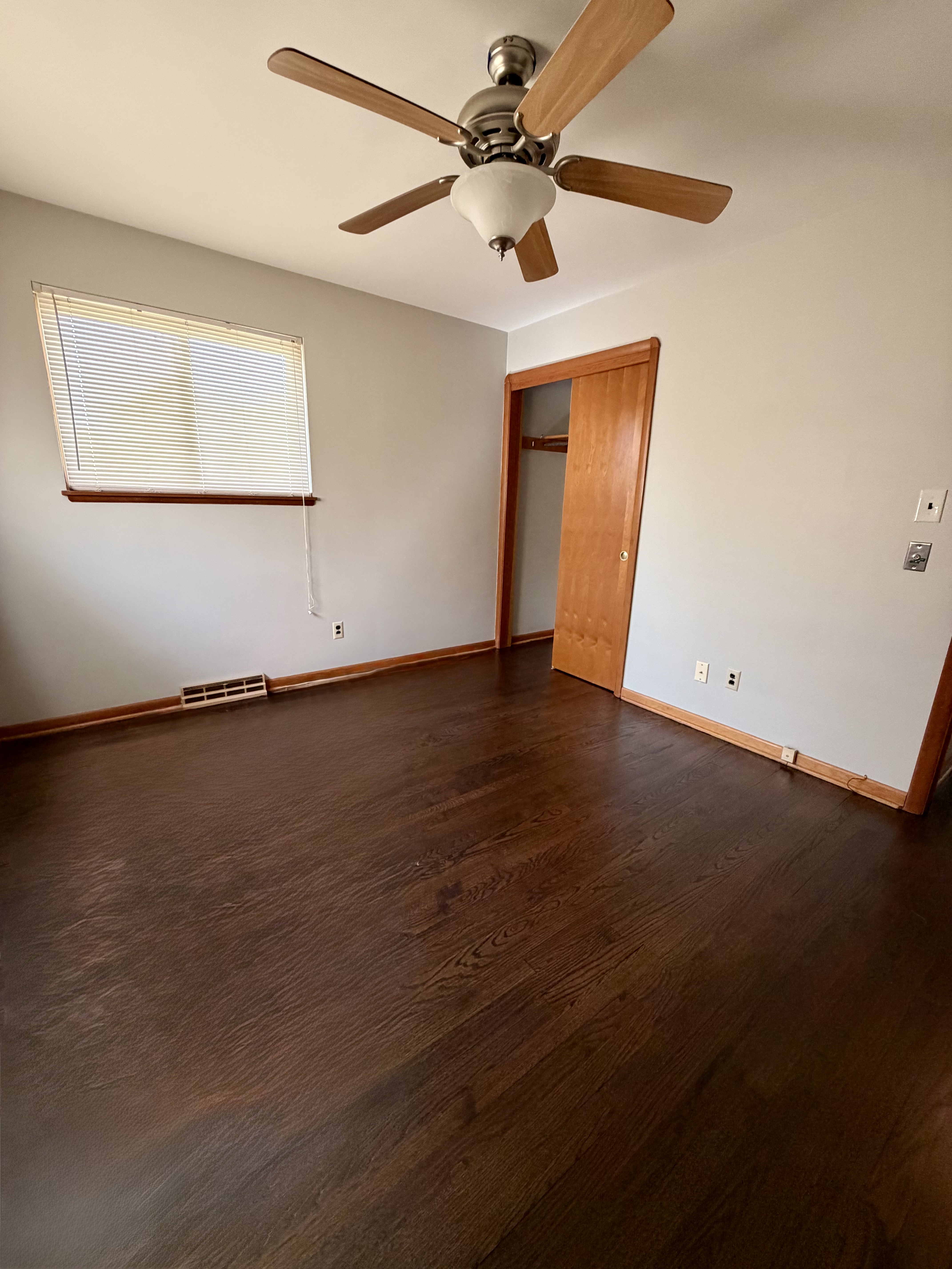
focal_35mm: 14
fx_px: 513
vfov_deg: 102.1
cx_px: 476
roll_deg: -1.4
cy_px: 634
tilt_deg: -15.8
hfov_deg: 85.7
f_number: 2.2
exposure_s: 1/75
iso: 320
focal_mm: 2.22
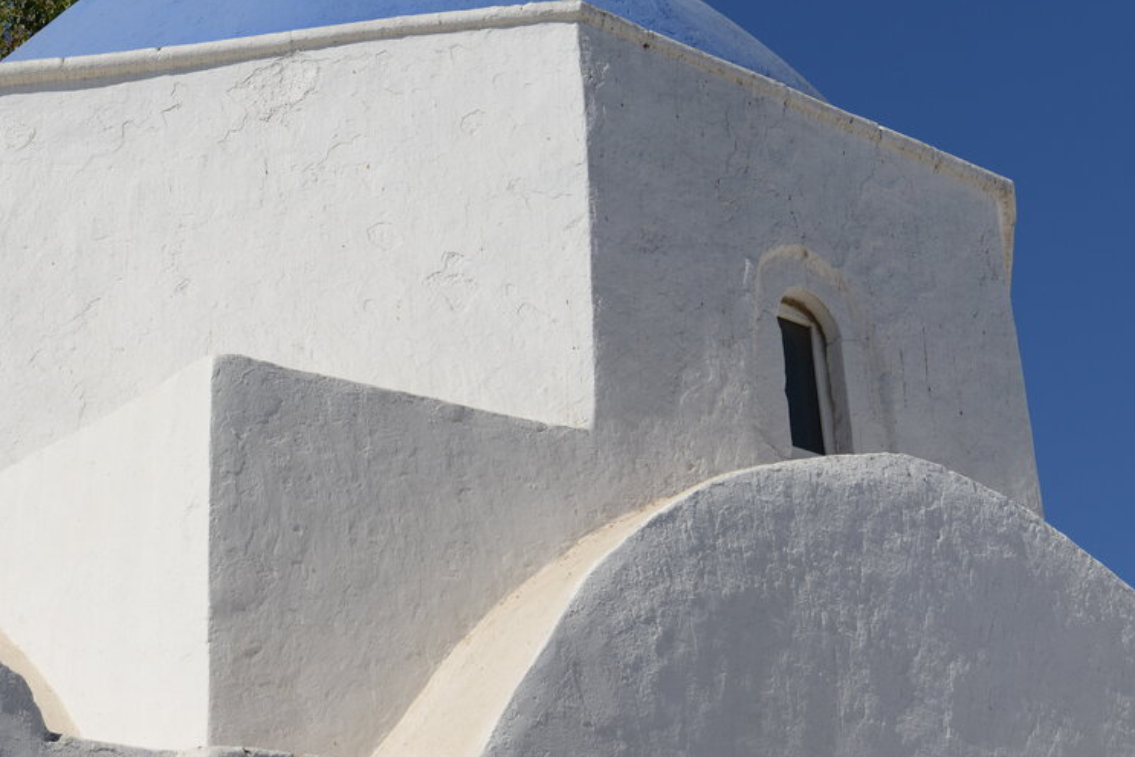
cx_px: 415
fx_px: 3564
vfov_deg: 12.1
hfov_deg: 18.1
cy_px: 359
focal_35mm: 113
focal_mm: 70
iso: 100
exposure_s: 1/400
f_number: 10
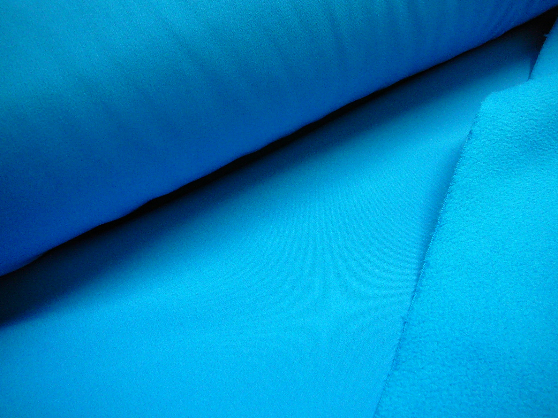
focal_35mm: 35
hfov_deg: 52.6
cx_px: 279
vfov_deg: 40.7
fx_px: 564
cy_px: 209
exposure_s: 1/8
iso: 200
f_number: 2.8
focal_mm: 5.2
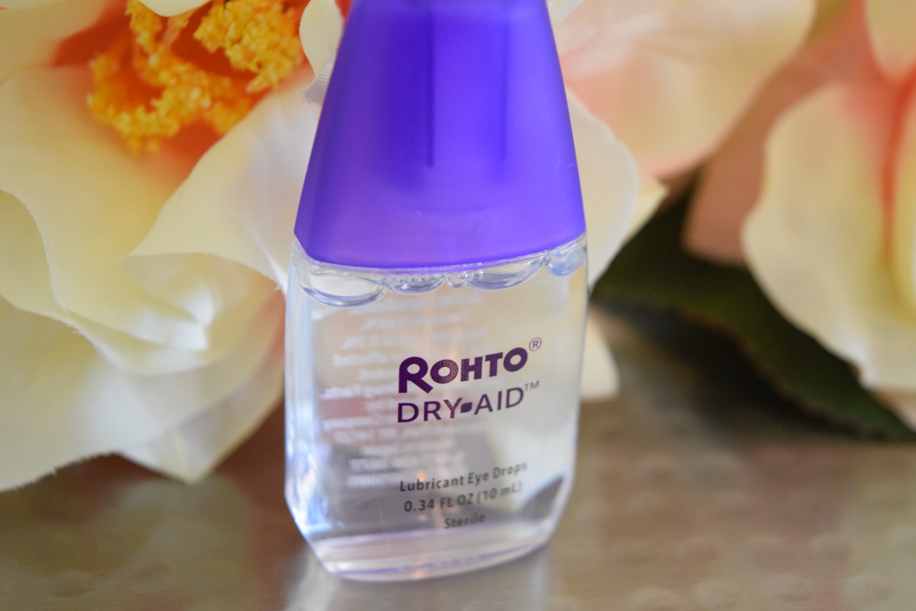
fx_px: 1603
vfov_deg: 21.6
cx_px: 458
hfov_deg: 31.9
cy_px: 306
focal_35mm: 63
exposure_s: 1/125
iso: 2800
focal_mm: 42
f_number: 5
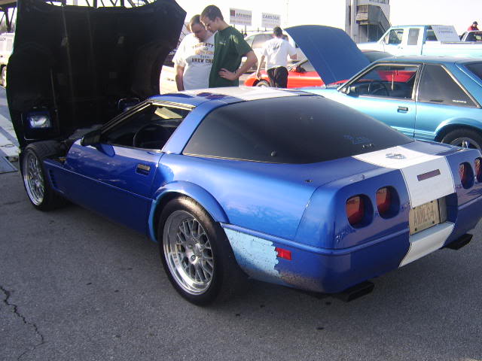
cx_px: 241
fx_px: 432
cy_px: 180
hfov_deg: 58.4
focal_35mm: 31
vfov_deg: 45.4
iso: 71
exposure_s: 1/297
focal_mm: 8.13
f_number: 4
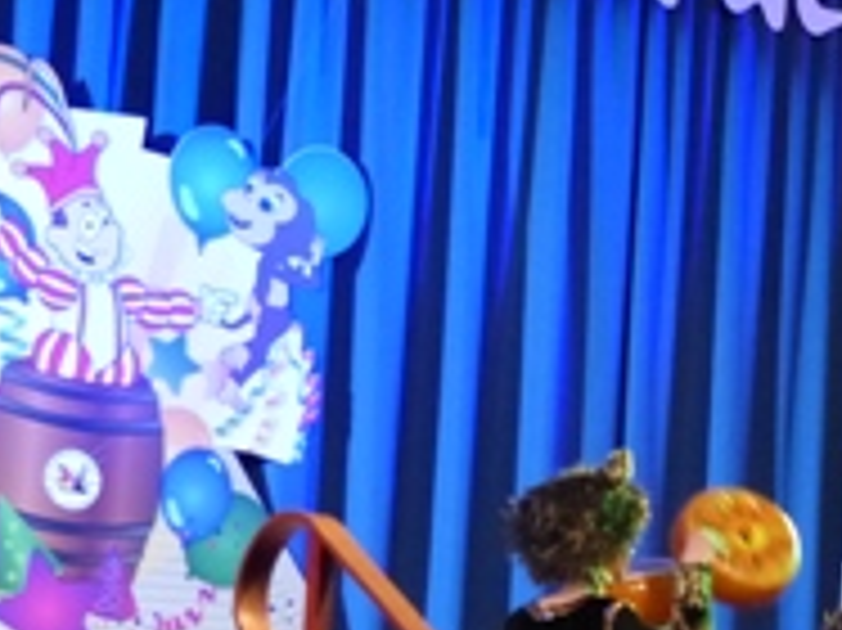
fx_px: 4254
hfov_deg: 11.1
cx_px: 991
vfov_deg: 8.4
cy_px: 634
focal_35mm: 175
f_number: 2.8
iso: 800
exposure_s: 1/60
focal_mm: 11.4
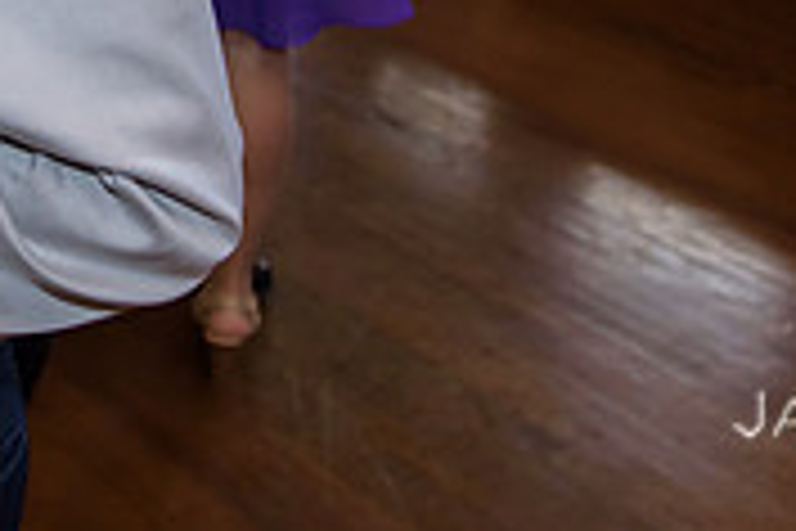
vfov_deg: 13.3
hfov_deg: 20.2
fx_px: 2100
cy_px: -335
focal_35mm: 95
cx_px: -139
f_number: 3.2
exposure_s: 1/125
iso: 1250
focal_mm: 29
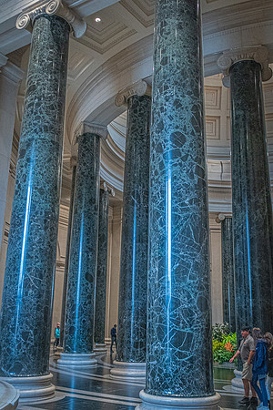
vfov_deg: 53.1
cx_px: 136
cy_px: 205
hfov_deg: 36.9
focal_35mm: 36
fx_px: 409
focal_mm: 18
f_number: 3.5
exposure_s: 1/80
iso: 3200
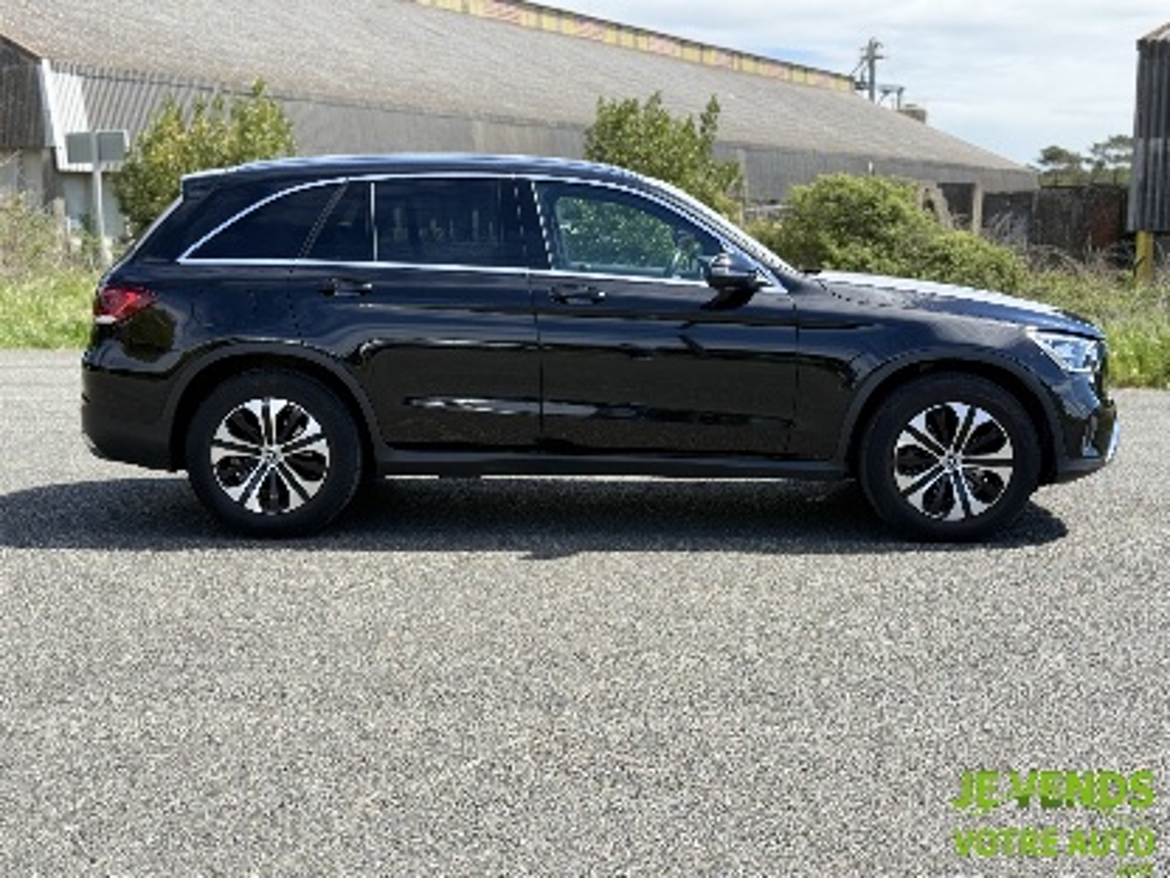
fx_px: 1622
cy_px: 439
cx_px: 585
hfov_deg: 39.7
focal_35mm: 48
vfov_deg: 30.3
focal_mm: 6.76
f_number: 1.78
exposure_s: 1/1838
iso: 80
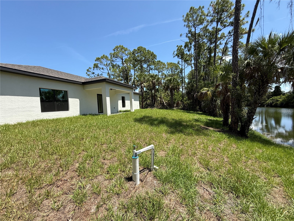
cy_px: 110
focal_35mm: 14
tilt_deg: -2.9
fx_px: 119
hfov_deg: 102.1
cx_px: 147
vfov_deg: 85.7
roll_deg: +3.1
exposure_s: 1/1285
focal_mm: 2.22
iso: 64
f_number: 2.2
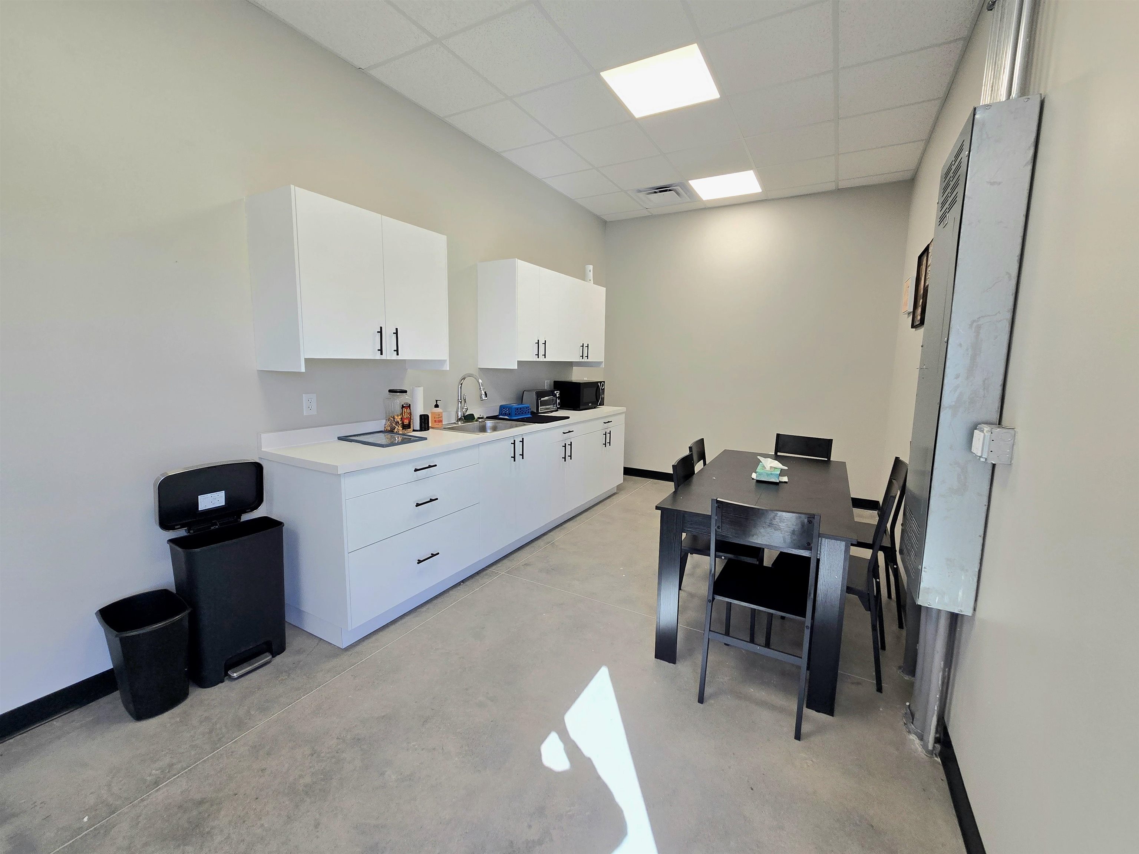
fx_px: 428
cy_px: 427
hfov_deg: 106.2
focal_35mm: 13
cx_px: 570
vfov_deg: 89.9
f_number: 2.2
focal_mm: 2.2
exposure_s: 1/120
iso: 80
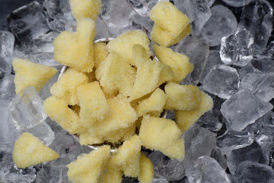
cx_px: 137
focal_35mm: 128
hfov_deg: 16.1
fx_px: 970
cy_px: 92
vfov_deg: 10.8
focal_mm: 85
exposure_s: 1/500
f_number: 4.2
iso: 500
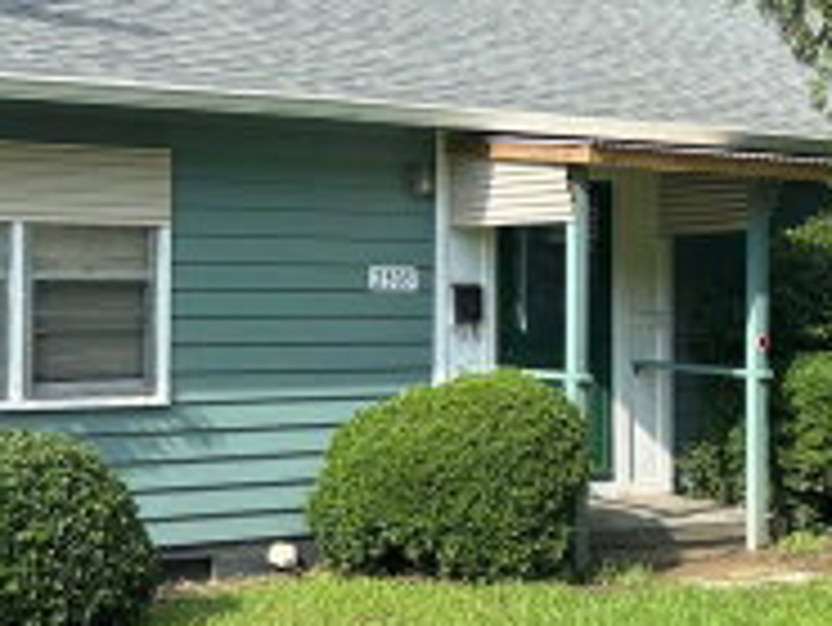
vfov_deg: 20.4
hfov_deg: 27.0
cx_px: 423
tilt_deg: +0.6
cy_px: 252
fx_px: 1732
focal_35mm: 72
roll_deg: -1.4
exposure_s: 1/1381
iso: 50
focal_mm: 5.96
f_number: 1.6
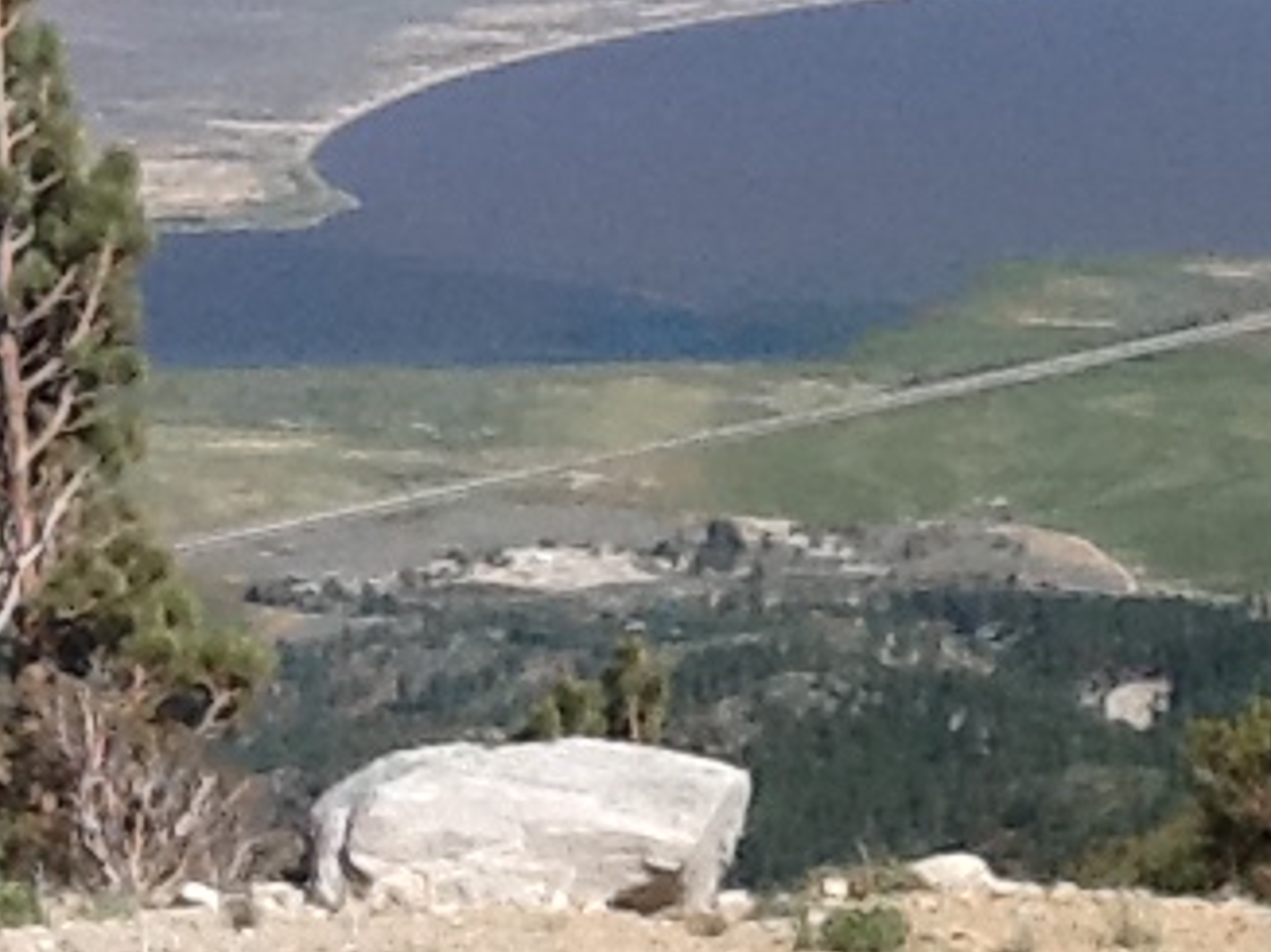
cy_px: 260
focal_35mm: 94
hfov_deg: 20.2
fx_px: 3450
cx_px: 1302
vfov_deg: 15.7
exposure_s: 1/2232
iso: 80
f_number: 2.4
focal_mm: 2.03
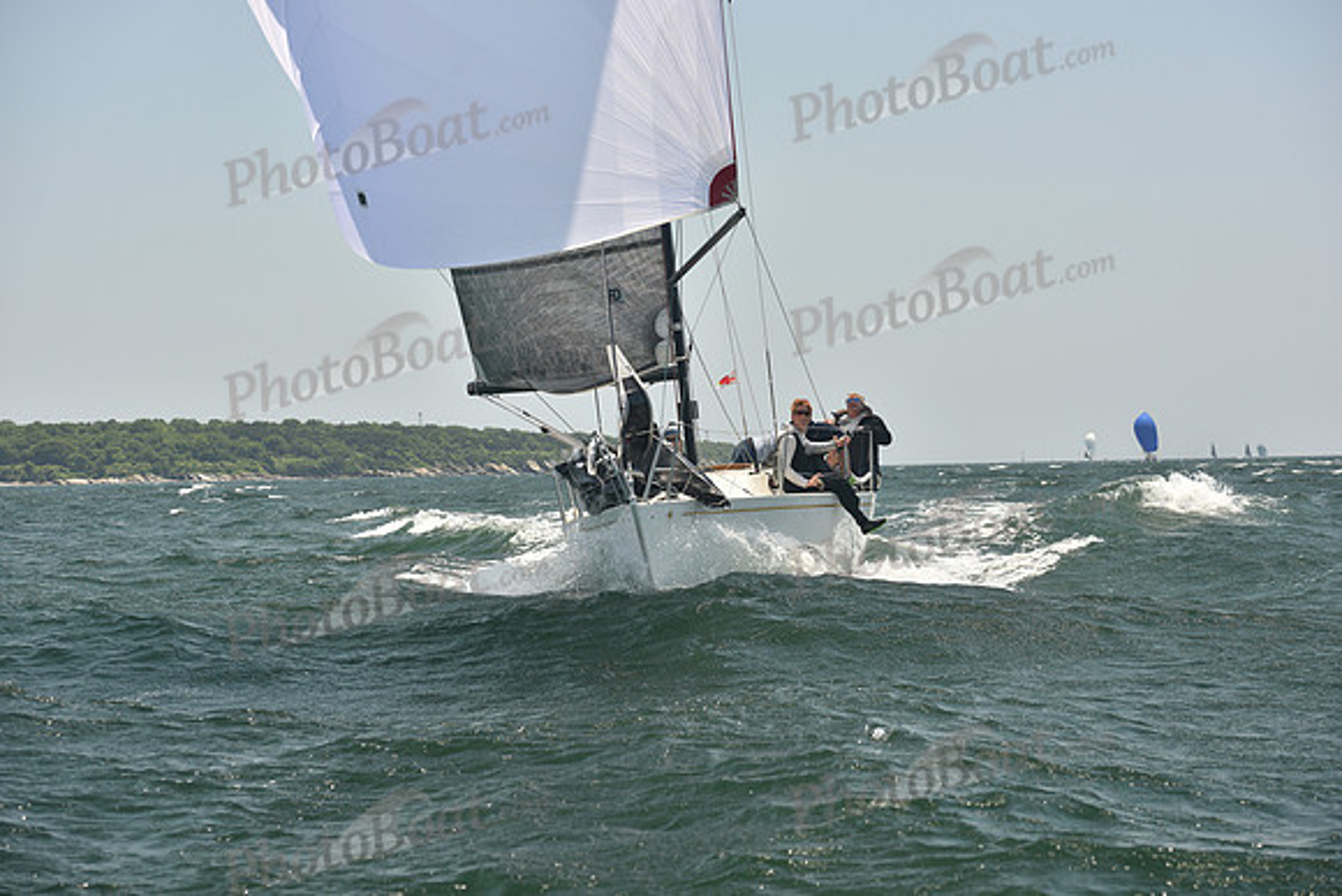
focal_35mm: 70
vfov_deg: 19.5
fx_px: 2610
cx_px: 671
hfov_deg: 28.8
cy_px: 448
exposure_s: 1/640
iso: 250
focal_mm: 70
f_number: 5.6
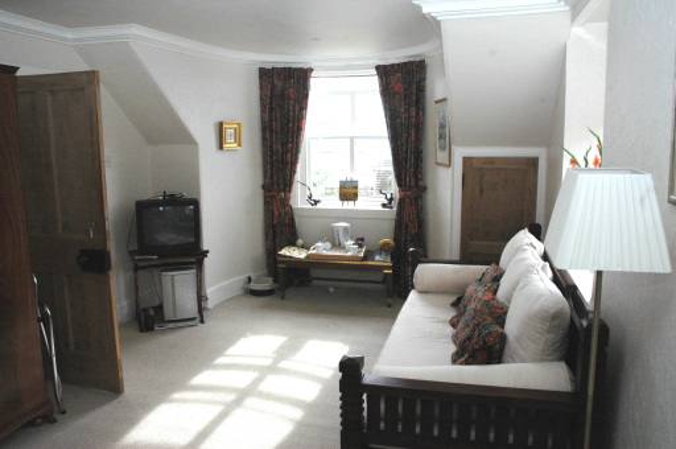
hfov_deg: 67.4
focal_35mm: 27
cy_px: 224
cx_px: 338
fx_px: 506
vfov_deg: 47.8
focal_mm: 18
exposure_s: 1/200
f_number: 7.1
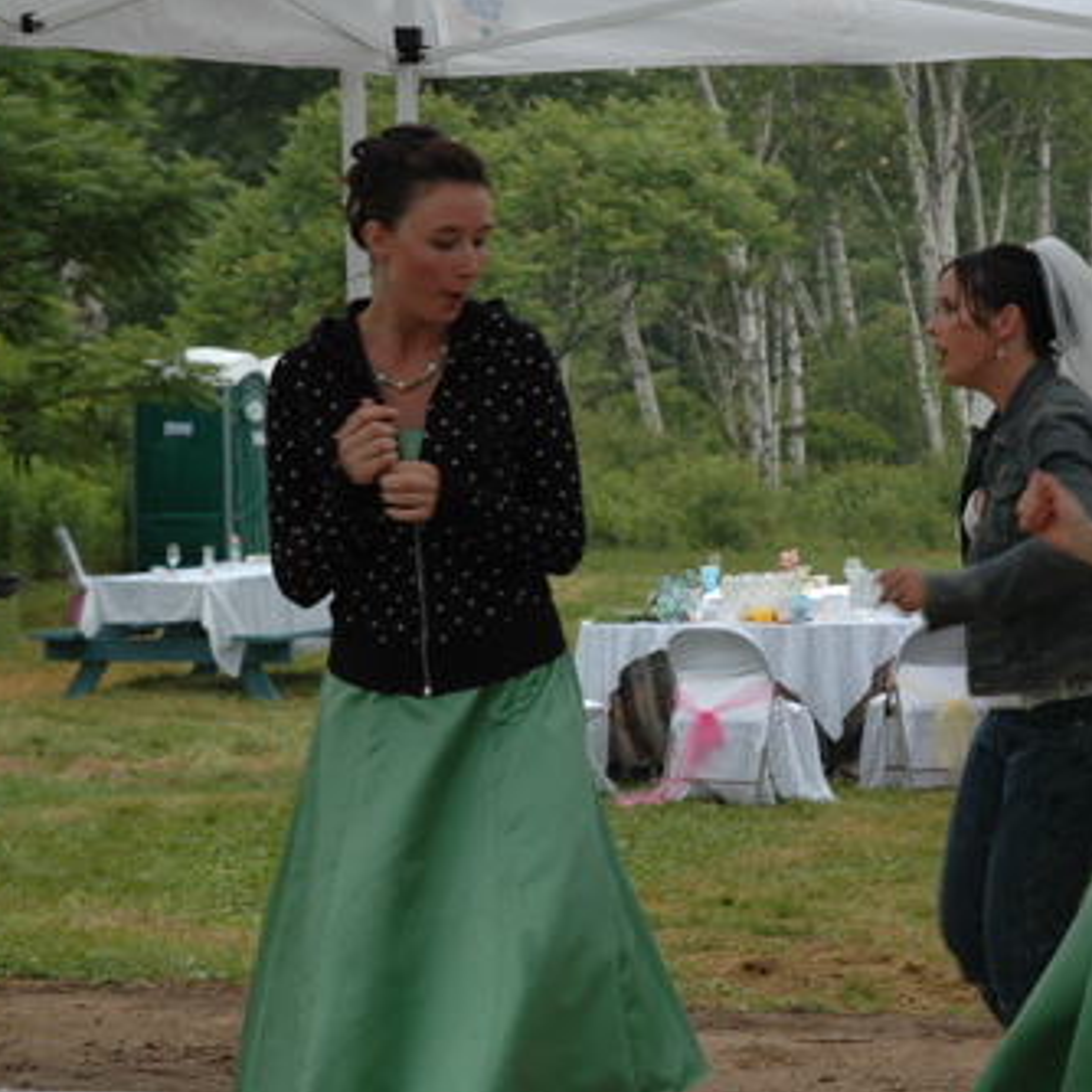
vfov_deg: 14.3
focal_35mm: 122
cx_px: 791
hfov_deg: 14.3
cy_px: 636
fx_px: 4354
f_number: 4.5
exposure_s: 1/80
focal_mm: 50
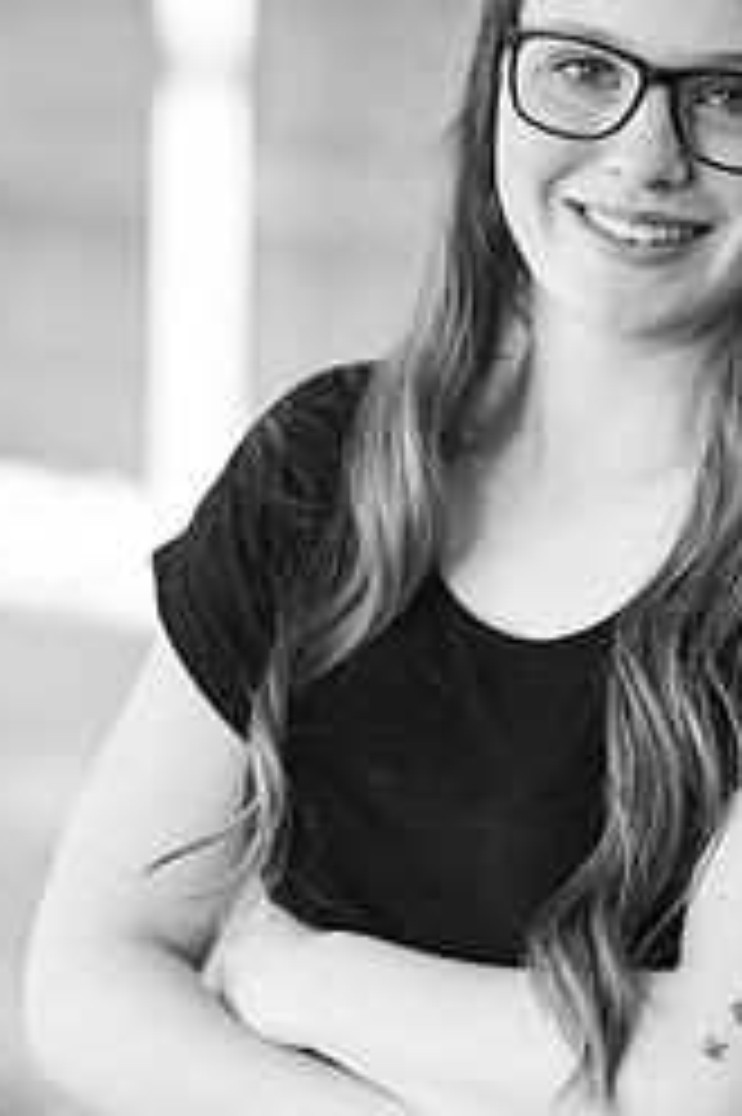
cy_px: 436
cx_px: 648
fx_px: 7585
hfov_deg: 5.6
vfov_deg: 8.4
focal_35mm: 245
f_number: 2.8
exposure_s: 1/200
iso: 400
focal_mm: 135
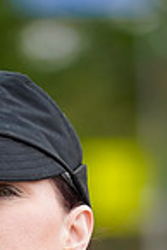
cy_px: 493
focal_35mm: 717
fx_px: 4977
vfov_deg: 2.9
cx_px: 8
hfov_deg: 1.9
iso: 320
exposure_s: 1/400
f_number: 3.2
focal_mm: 179
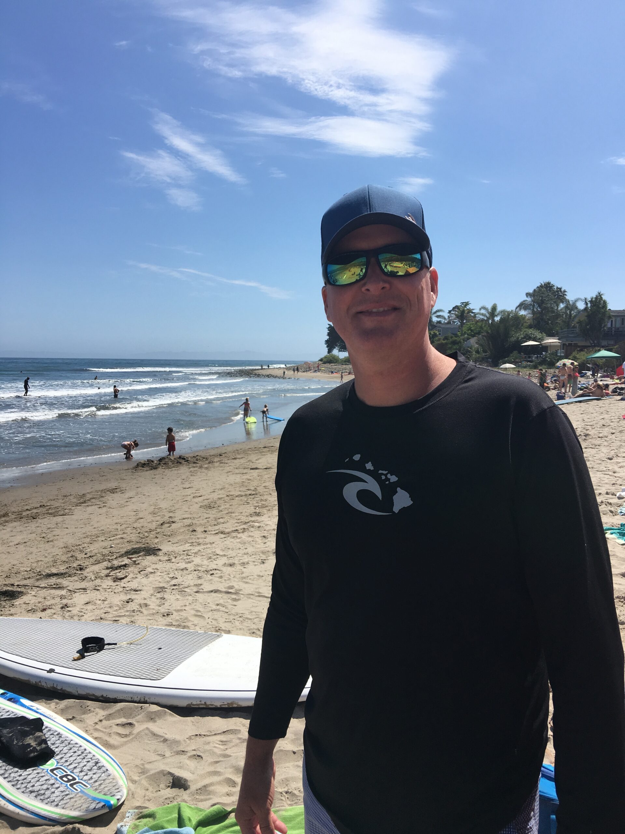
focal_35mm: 29
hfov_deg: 48.2
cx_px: 312
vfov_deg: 61.7
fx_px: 698
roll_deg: -0.8
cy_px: 417
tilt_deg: -2.9
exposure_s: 1/2331
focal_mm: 4.15
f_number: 2.2
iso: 25
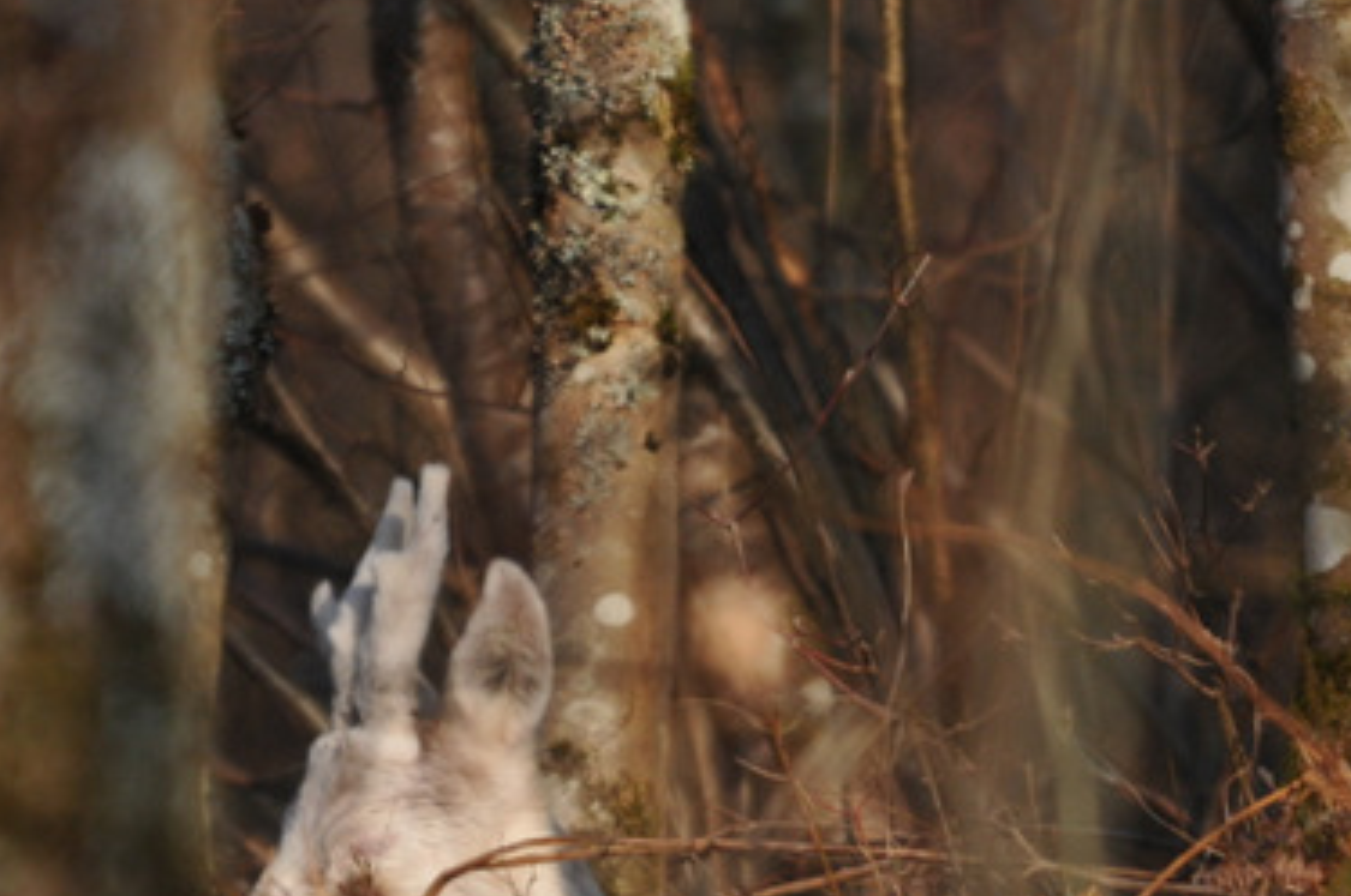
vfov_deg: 1.1
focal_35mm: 1281
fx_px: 48010
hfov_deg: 1.6
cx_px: 793
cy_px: 871
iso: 640
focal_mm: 400
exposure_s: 1/1250
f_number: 5.6
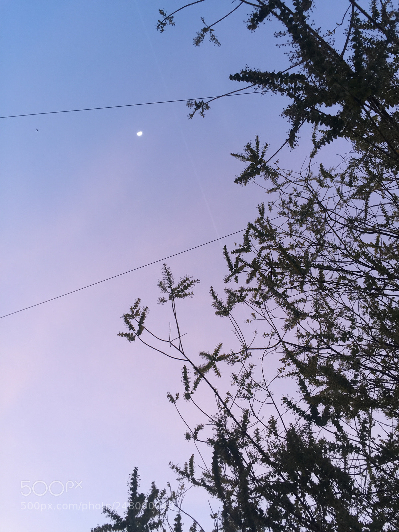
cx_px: 200
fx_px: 446
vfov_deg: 61.7
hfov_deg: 48.2
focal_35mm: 29
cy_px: 266
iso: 40
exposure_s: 1/50
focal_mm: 4.15
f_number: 2.2
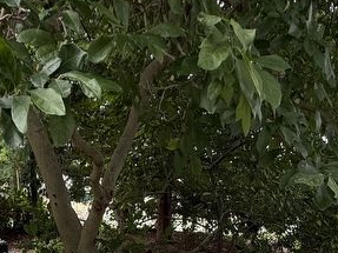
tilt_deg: -17.4
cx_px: 152
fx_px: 381
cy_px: 339
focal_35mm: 39
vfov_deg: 29.0
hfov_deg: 47.8
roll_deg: -1.0
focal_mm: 2.22
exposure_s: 1/99
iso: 50
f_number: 2.2
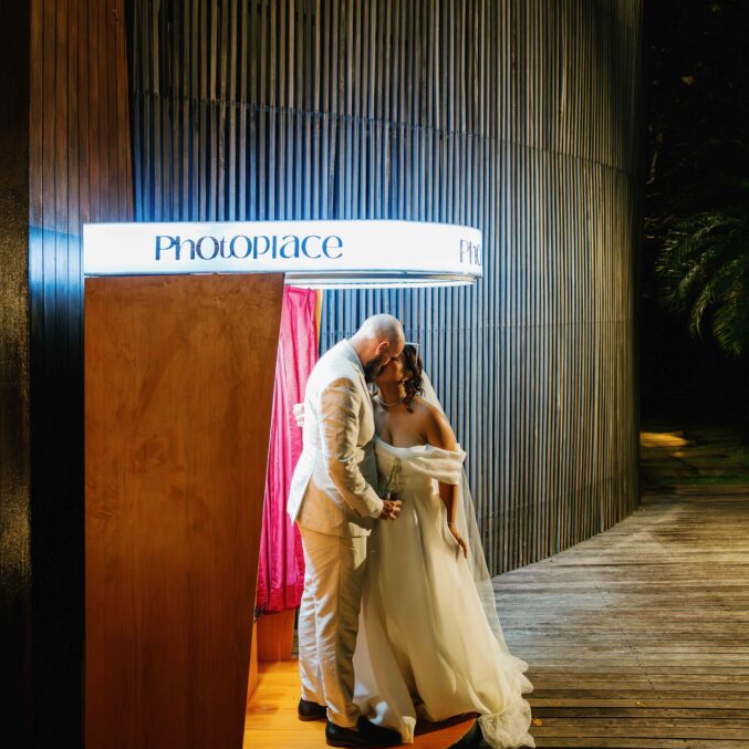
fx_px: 881
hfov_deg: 46.0
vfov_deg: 45.4
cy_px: 253
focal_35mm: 36
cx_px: 377
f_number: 2.5
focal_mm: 28
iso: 1600
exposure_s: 1/125
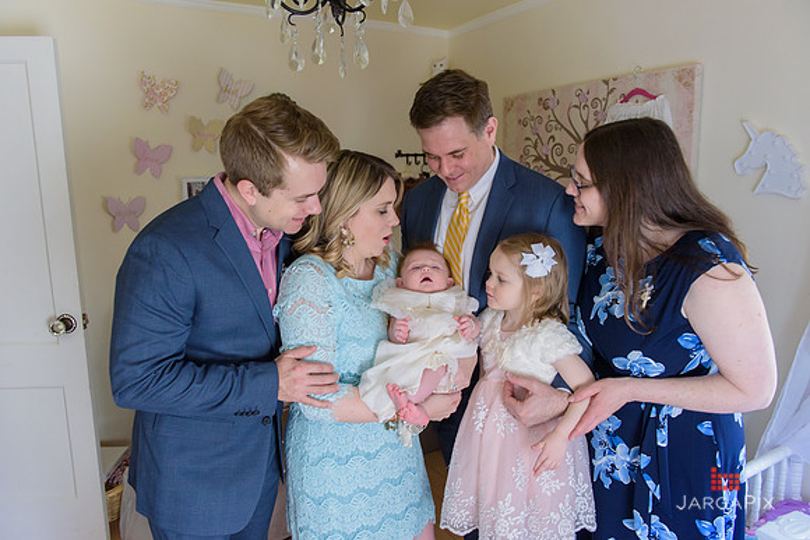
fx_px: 585
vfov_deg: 49.6
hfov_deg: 69.4
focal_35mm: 26
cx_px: 405
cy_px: 270
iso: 1600
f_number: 3.2
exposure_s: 1/125
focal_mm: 26
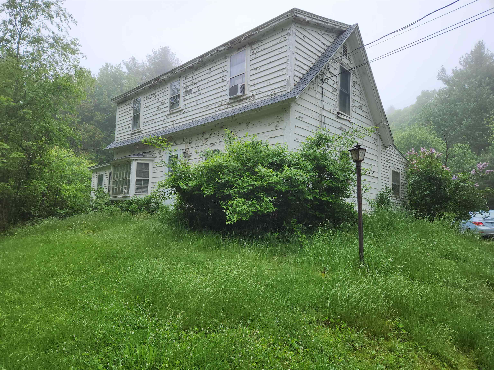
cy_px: 185
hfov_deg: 73.9
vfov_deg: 58.9
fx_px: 328
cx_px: 247
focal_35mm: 23
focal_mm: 5.4
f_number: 1.8
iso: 20
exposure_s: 1/232
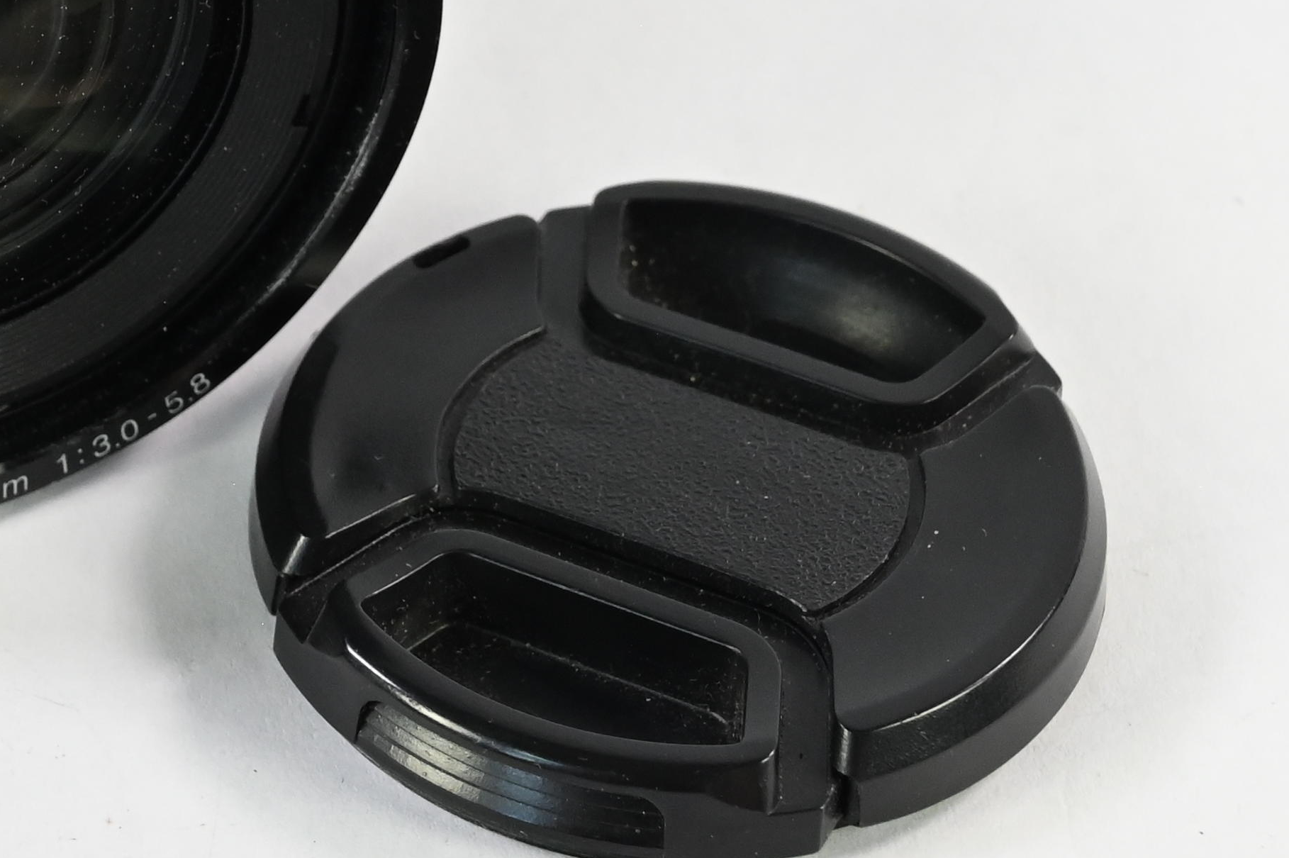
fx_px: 5833
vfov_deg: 8.3
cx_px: -184
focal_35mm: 163
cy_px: -124
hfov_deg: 12.4
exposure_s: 1/100
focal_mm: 49
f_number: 11
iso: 2000
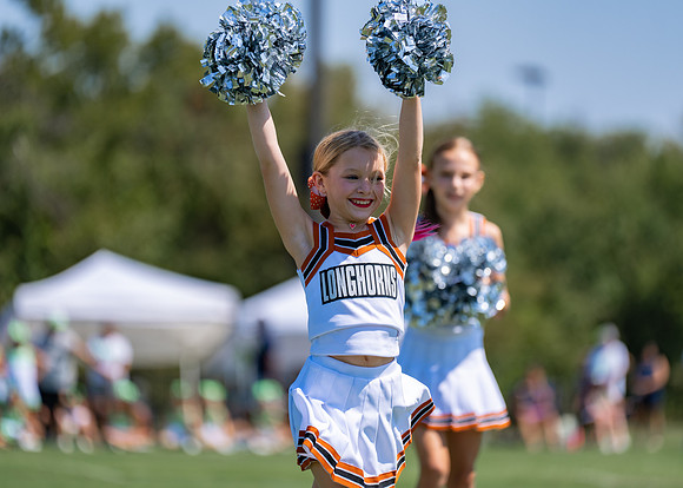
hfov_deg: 9.6
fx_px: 4071
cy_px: 244
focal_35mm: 210
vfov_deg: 6.9
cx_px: 342
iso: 100
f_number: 2.8
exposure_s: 1/2500
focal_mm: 200
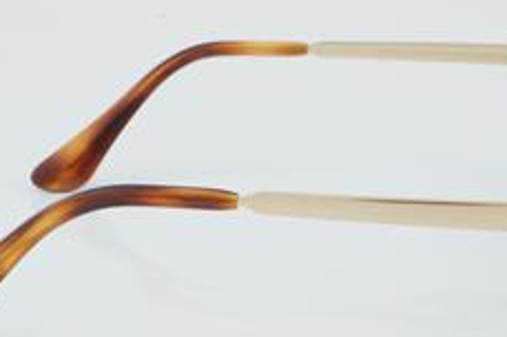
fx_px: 1842
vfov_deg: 10.4
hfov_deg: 15.6
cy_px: 182
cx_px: 325
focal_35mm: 131
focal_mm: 50
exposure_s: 1/3
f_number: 32
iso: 100
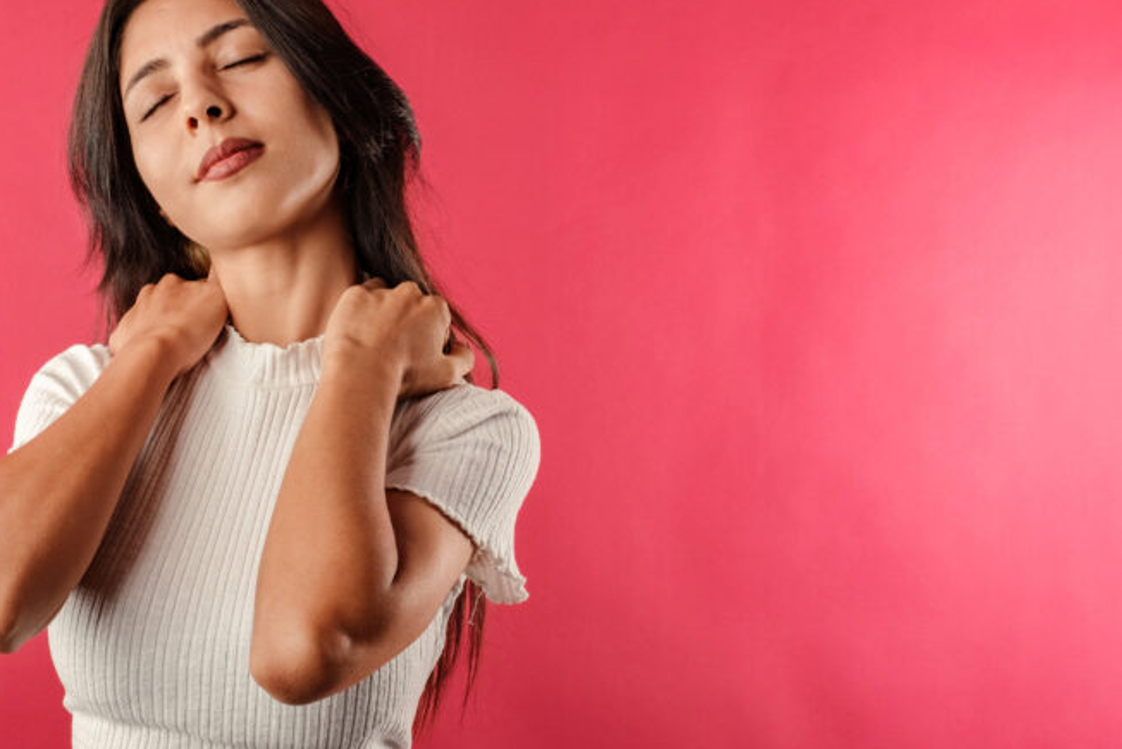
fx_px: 1714
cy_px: 485
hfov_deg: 35.4
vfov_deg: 24.5
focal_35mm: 55
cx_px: 268
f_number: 8
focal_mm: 23
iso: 160
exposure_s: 1/250
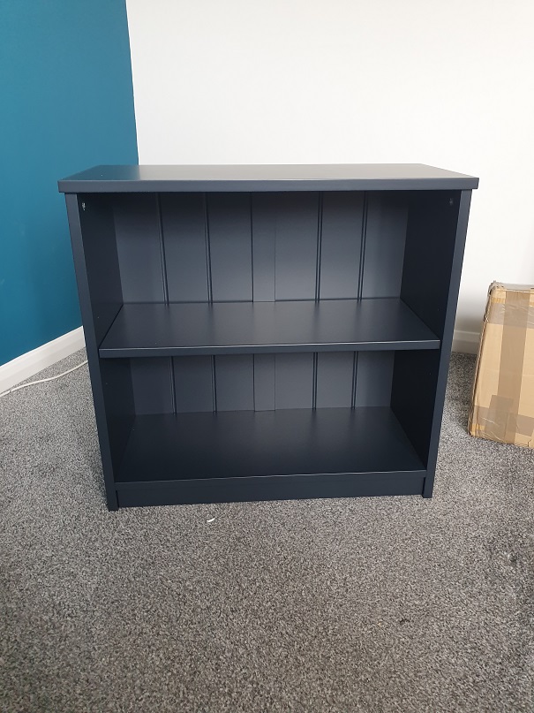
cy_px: 356
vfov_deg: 67.3
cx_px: 267
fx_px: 535
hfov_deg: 53.1
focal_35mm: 26
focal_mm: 4.32
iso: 250
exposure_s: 1/50
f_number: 2.4
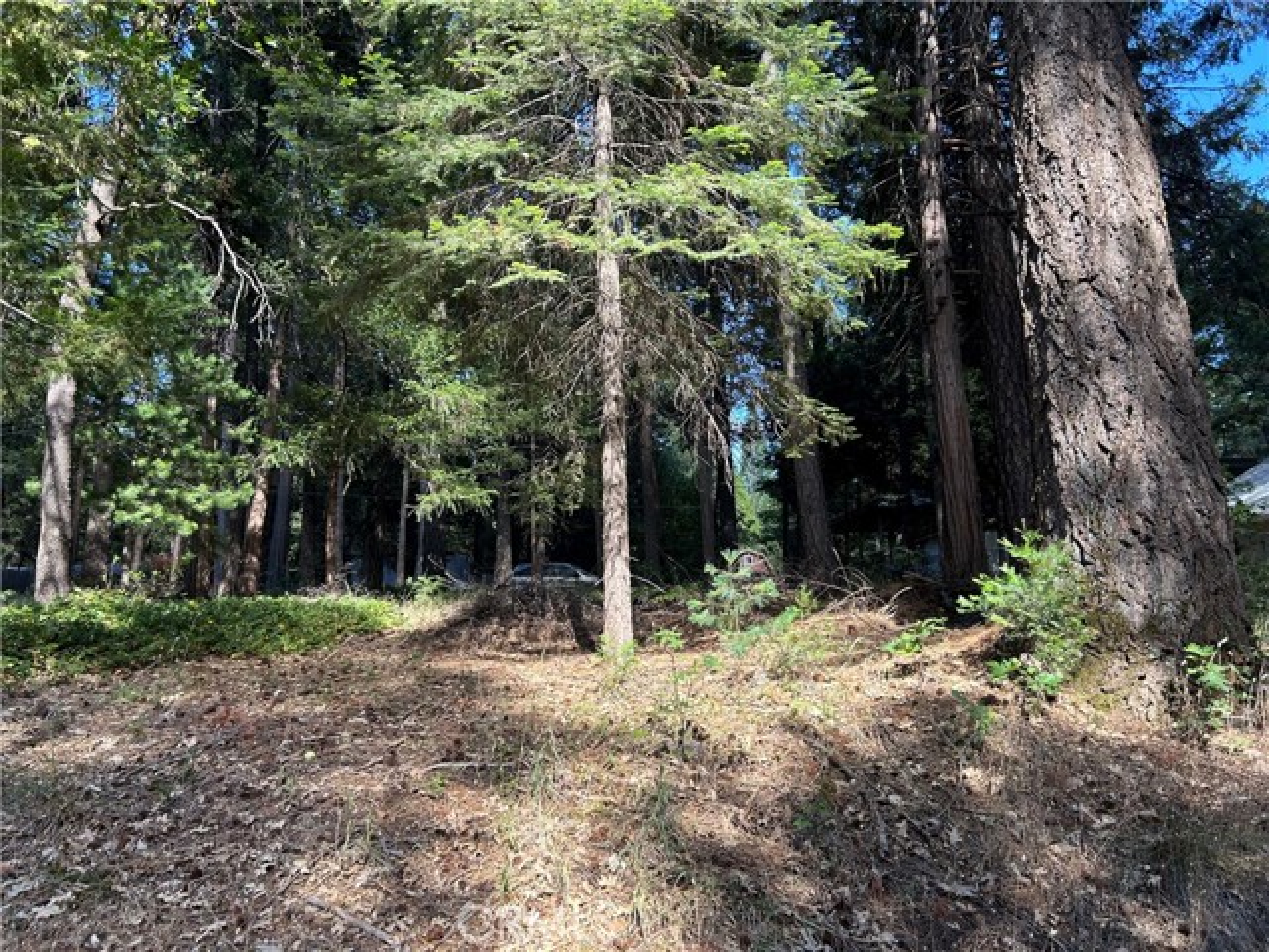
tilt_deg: +11.7
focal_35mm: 26
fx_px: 953
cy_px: 476
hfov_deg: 67.3
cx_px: 634
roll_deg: +1.9
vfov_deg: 53.1
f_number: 1.5
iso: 40
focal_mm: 5.7
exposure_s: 1/277
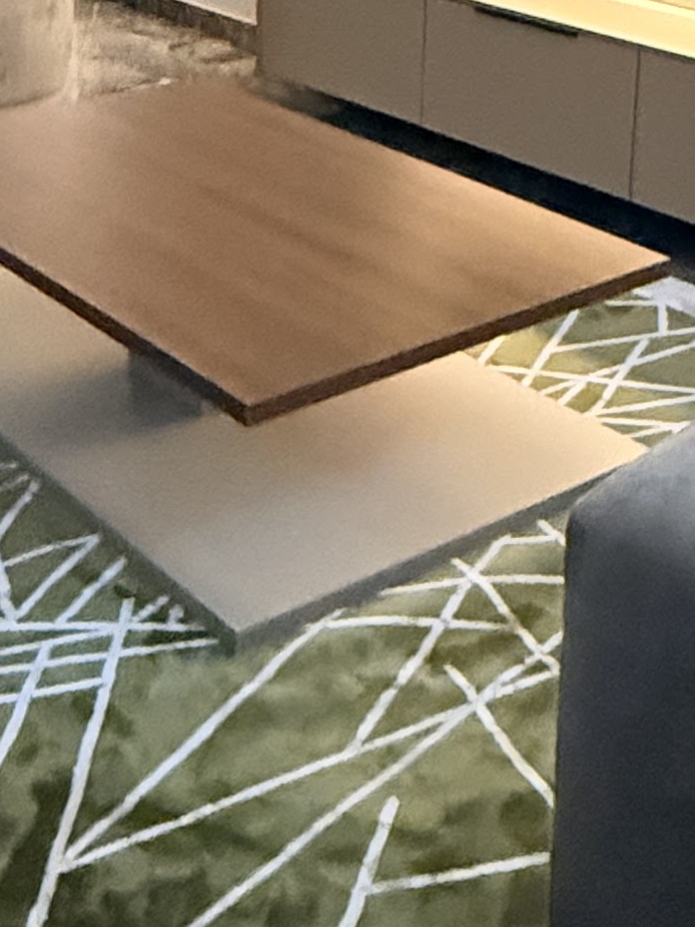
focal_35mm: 61
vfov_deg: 29.9
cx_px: 270
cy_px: 42
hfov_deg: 24.0
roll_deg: -2.4
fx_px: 1633
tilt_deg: -16.7
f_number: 2.2
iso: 1000
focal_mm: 2.22
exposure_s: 1/50
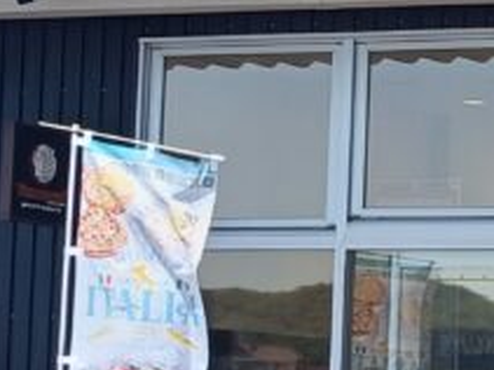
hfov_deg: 9.9
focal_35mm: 189
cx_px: 913
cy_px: 241
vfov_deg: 7.8
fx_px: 2696
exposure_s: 1/407
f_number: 1.7
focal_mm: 4.7
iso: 50
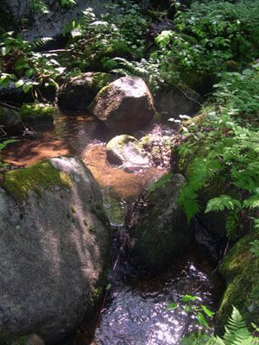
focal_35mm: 38
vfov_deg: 49.0
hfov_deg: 37.7
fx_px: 379
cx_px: 130
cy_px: 172
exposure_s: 1/30
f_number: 2.8
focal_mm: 8
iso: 101
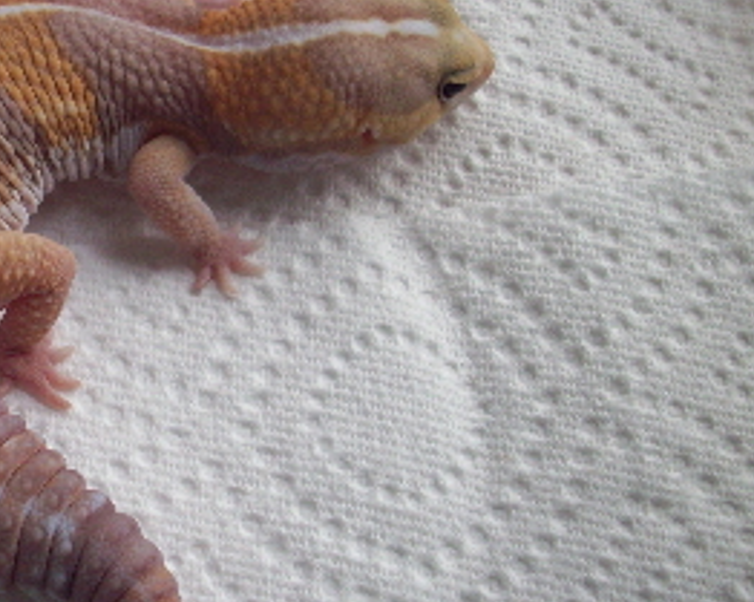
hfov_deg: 26.7
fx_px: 1538
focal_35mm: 69
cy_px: 289
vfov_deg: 22.1
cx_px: 86
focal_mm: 6.2
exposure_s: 1/166
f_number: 2.8
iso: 80
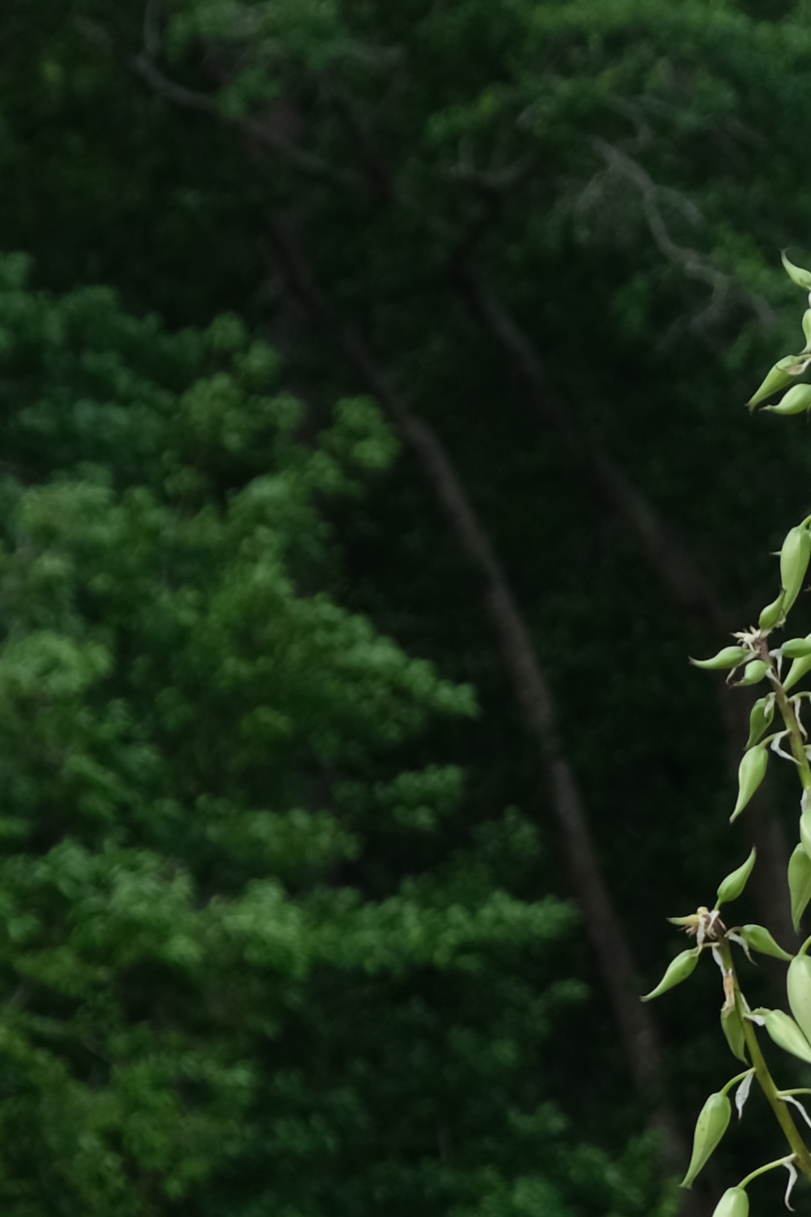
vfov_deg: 7.5
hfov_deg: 5.0
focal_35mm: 274
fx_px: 9258
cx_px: 1166
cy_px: 1455
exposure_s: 1/75
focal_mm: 50.5
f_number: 8
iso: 200
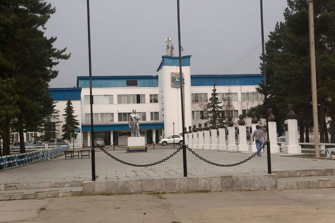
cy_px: 112
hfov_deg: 35.1
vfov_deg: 23.7
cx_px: 168
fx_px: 530
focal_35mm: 57
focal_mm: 38
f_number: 5
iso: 800
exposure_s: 1/640
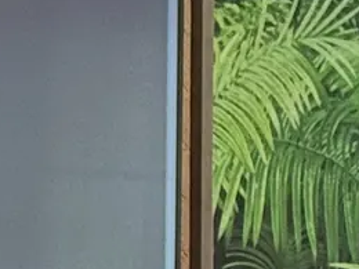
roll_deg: +0.2
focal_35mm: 355
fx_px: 3682
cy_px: 415
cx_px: 355
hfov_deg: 5.6
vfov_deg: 4.2
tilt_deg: -0.7
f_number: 1.78
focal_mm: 6.76
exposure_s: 1/40
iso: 400
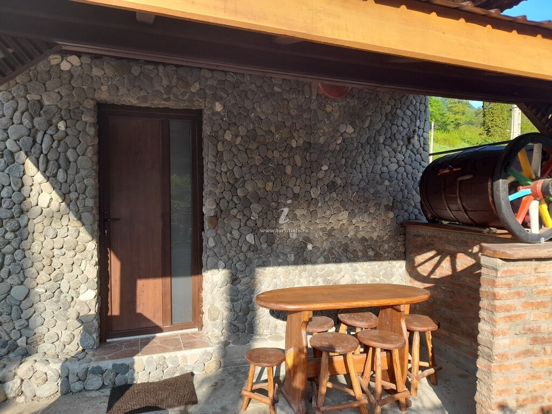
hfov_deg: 69.4
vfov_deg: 54.9
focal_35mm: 25
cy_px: 207
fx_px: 399
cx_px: 276
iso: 20
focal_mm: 4.6
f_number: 2
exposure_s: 1/137
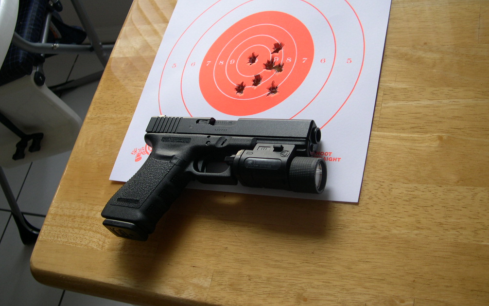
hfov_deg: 48.2
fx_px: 546
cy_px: 131
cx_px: 243
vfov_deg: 31.2
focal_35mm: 41
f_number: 2.8
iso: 100
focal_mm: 8
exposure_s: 1/30.5
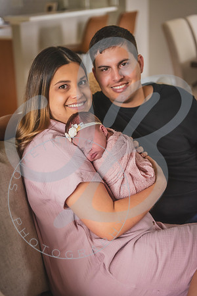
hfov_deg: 24.2
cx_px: 98
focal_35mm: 56
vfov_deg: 35.6
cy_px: 148
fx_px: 460
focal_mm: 56
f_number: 2.8
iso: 2500
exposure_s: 1/200
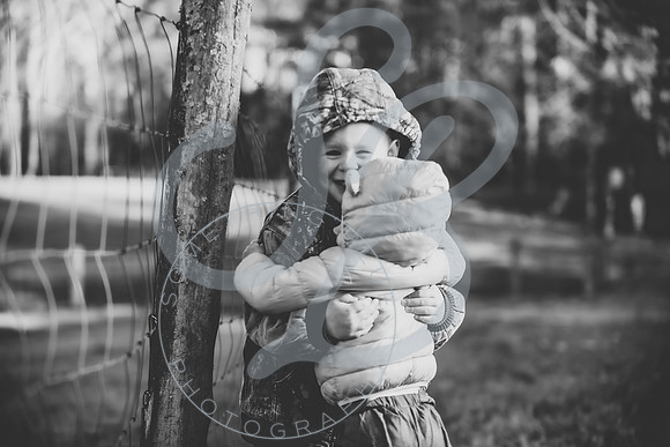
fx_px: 1526
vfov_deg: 16.7
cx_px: 335
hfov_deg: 24.8
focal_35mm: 82
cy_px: 224
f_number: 2.8
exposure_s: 1/320
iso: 100
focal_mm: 82
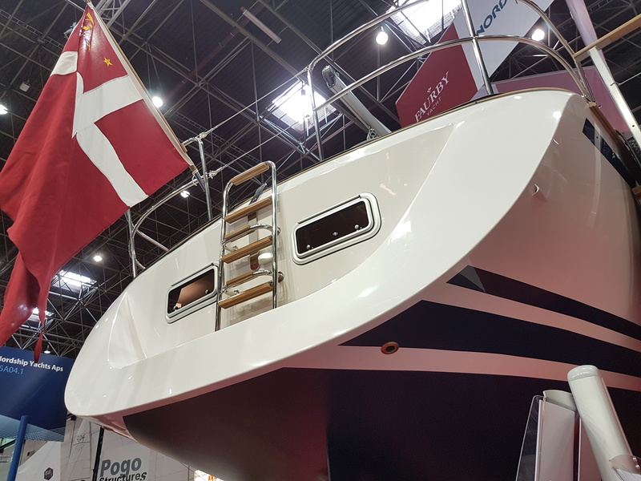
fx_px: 481
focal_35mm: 26
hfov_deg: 67.3
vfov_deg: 53.1
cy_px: 240
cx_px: 320
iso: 40
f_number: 1.7
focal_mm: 4.2
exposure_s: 1/50
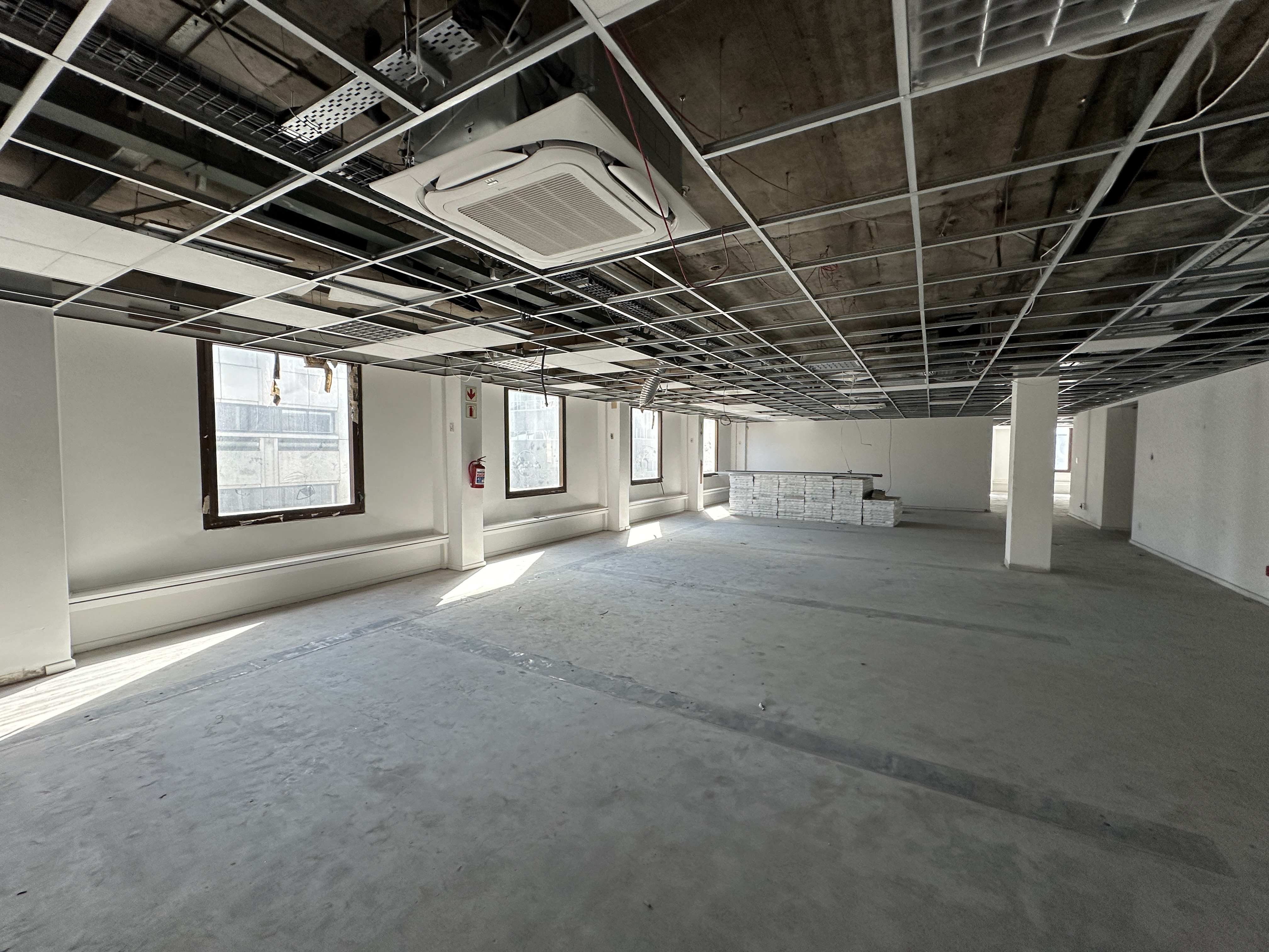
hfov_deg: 102.1
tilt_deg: -2.3
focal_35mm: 14
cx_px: 634
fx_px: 513
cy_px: 476
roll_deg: -0.5
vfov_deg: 85.7
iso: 160
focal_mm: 2.22
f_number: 2.2
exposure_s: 1/99
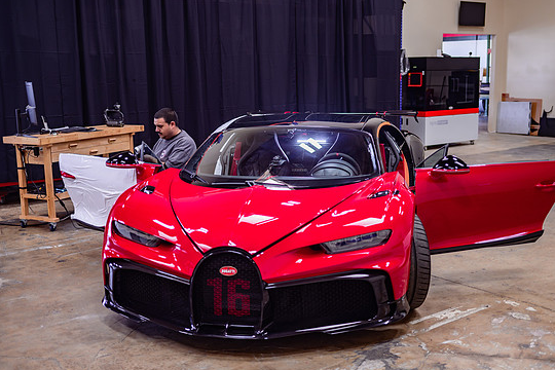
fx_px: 663
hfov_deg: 45.4
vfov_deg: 31.2
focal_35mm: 43
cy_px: 196
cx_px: 297
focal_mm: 40
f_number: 2
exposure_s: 1/100
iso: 100
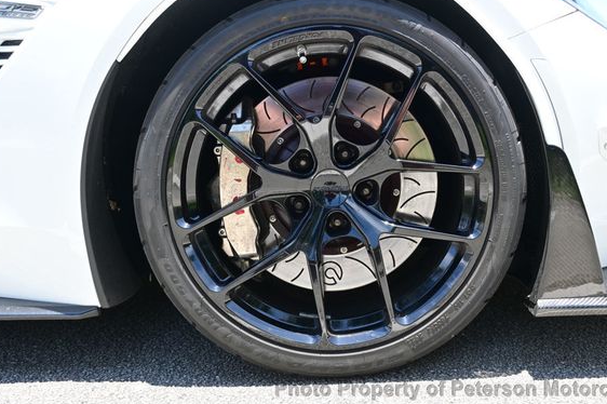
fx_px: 691
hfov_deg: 47.4
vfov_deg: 32.6
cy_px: 179
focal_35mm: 41
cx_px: 331
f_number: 5.6
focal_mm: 24
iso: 100
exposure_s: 1/125
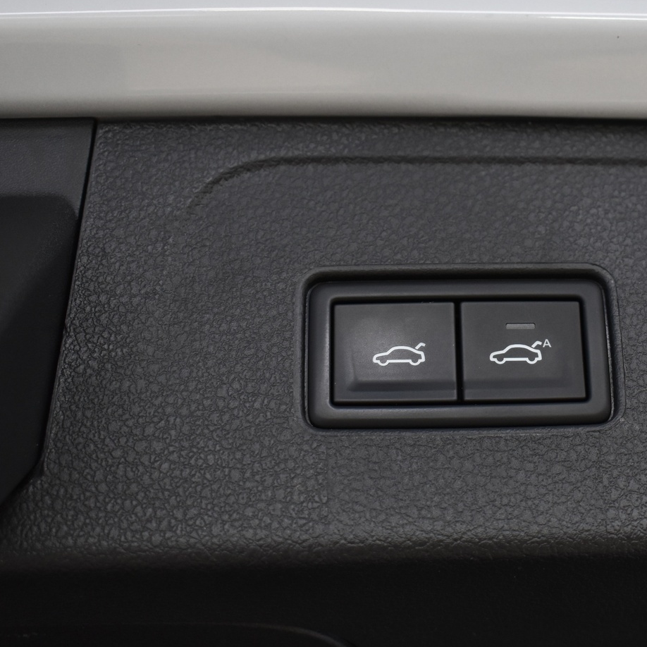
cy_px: 350
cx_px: 464
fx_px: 1523
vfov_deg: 24.0
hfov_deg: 23.8
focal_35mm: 72
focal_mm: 32
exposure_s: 1/50
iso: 800
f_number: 4.5
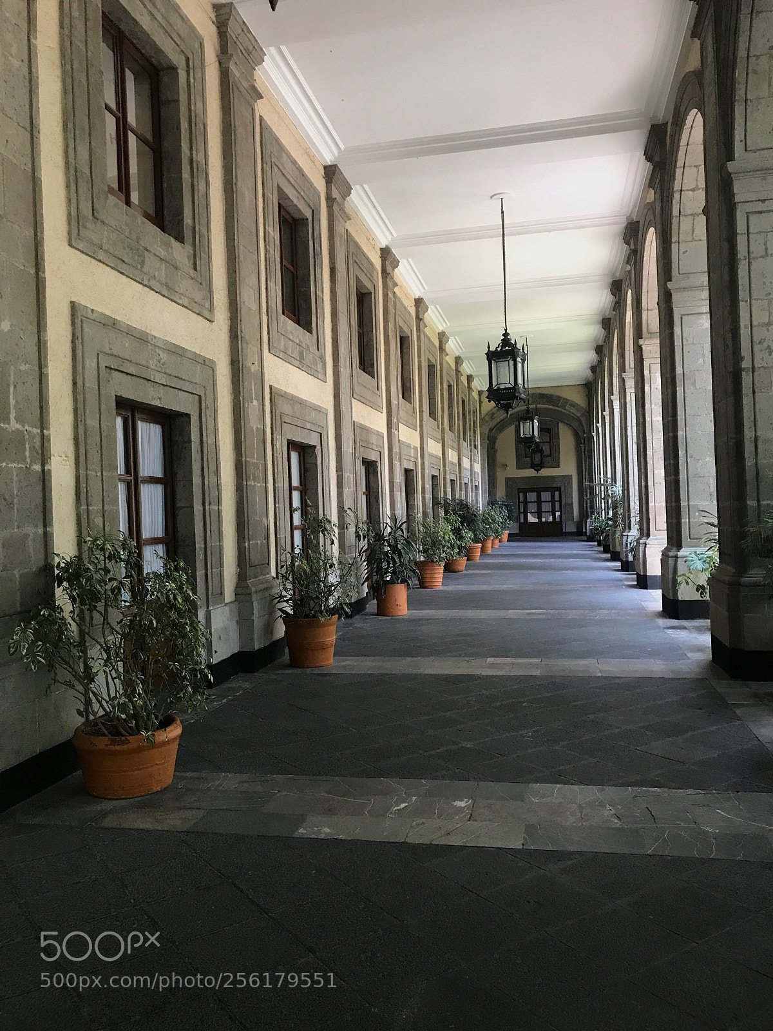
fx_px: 834
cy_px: 516
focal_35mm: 28
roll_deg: +1.6
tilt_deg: +0.6
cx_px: 386
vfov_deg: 63.4
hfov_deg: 49.7
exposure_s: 1/30
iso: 32
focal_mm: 3.99
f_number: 1.8
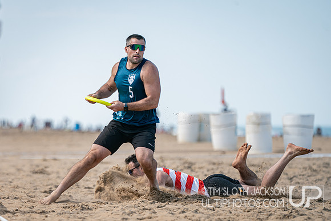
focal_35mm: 287
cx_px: 98
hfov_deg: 7.2
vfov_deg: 4.8
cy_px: 156
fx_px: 2642
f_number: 2.8
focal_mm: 200
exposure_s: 1/2000
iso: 160
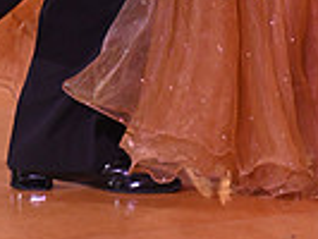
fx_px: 4230
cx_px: 161
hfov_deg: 4.3
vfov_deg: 3.2
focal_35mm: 460
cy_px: -387
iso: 2500
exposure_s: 1/200
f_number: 6.3
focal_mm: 110
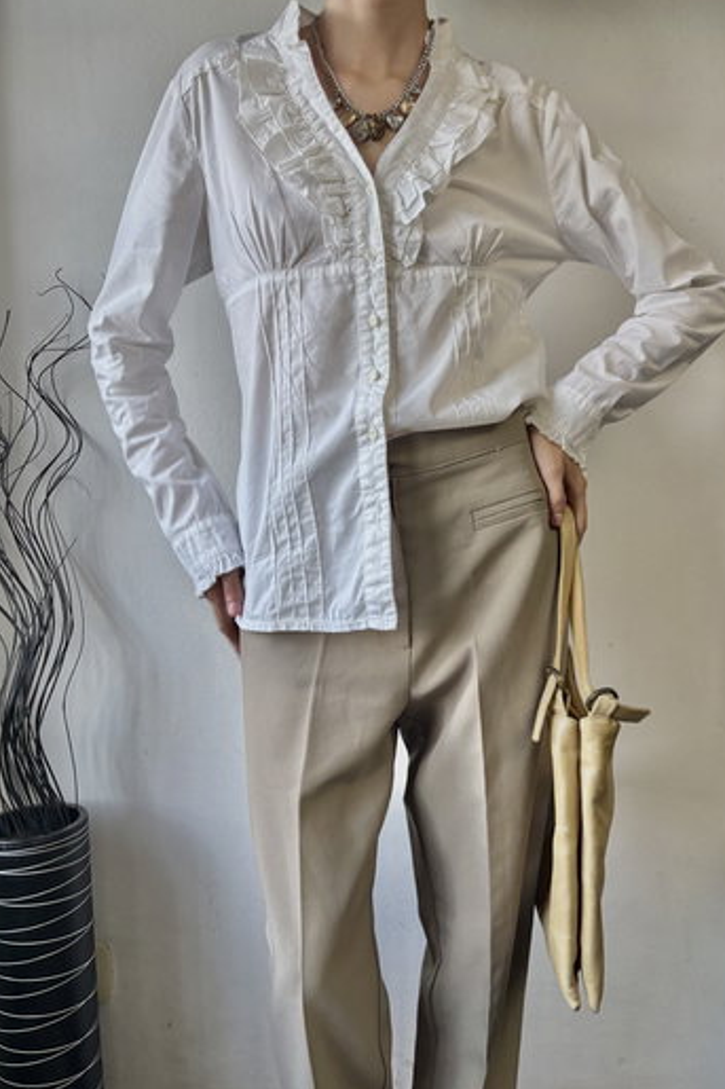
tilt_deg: -5.5
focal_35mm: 28
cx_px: 402
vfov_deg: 65.5
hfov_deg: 46.3
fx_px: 846
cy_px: 538
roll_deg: +0.3
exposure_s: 1/50
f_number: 1.6
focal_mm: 5.96
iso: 160
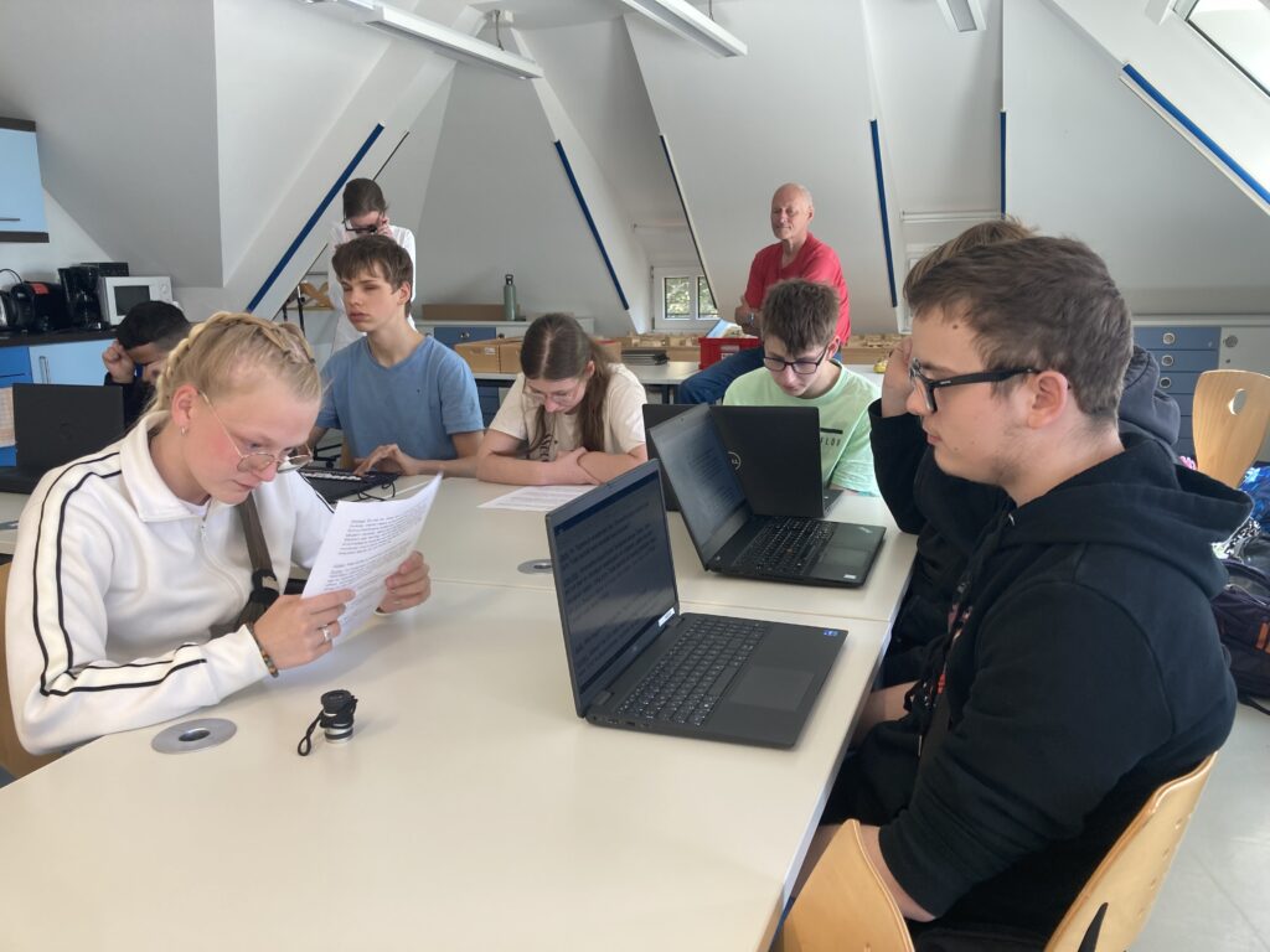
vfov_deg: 49.7
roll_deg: +1.6
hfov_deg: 63.4
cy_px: 476
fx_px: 1027
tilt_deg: -10.2
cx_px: 635
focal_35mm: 28
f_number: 1.8
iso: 64
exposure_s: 1/100
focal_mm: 3.99
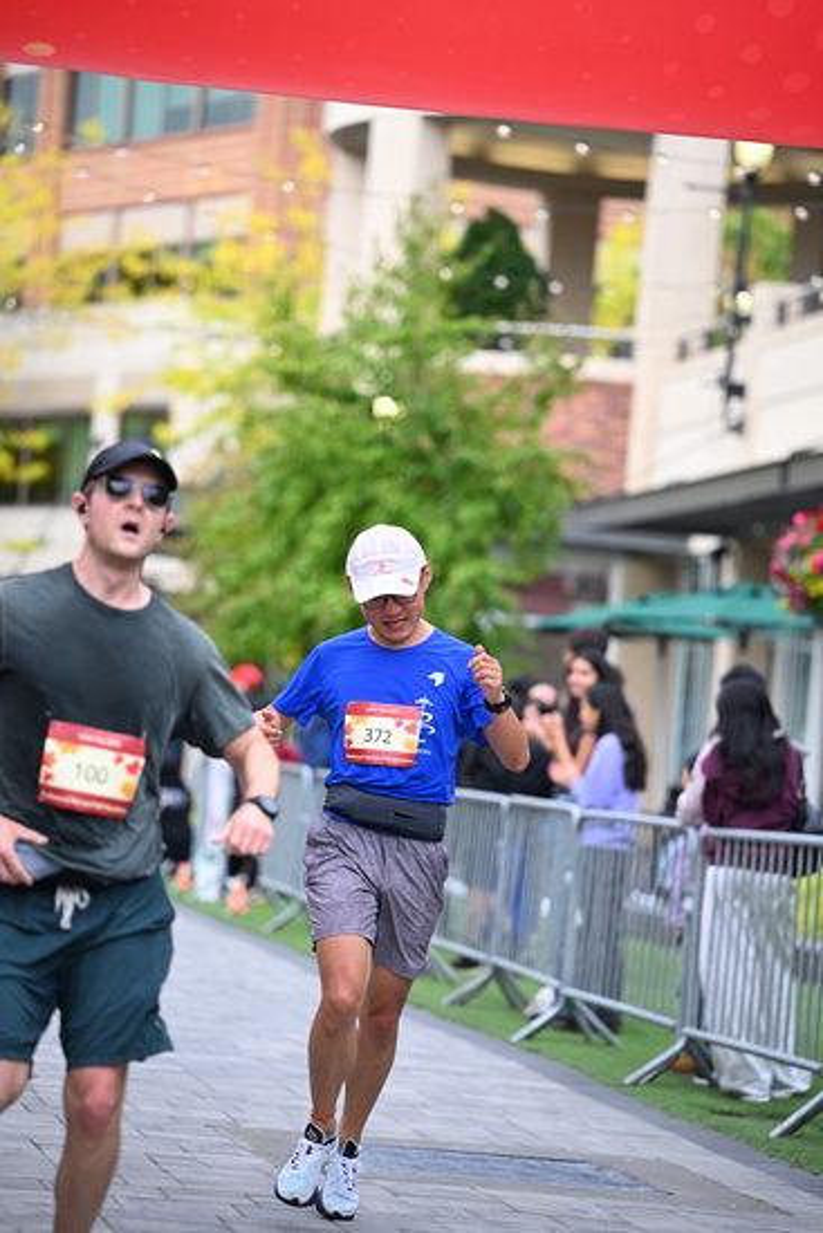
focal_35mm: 130
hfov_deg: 10.6
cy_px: 616
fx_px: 4455
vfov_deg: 15.8
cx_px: 412
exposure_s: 1/1600
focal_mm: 130
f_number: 2.8
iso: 1000
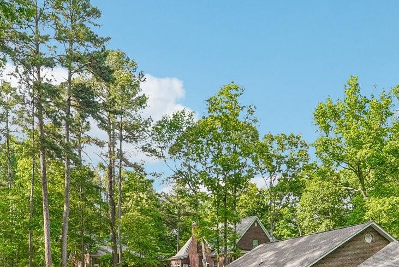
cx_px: 170
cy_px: 307
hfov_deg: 46.2
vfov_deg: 28.4
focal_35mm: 42
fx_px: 466
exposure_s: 1/30
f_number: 8
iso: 250
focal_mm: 10
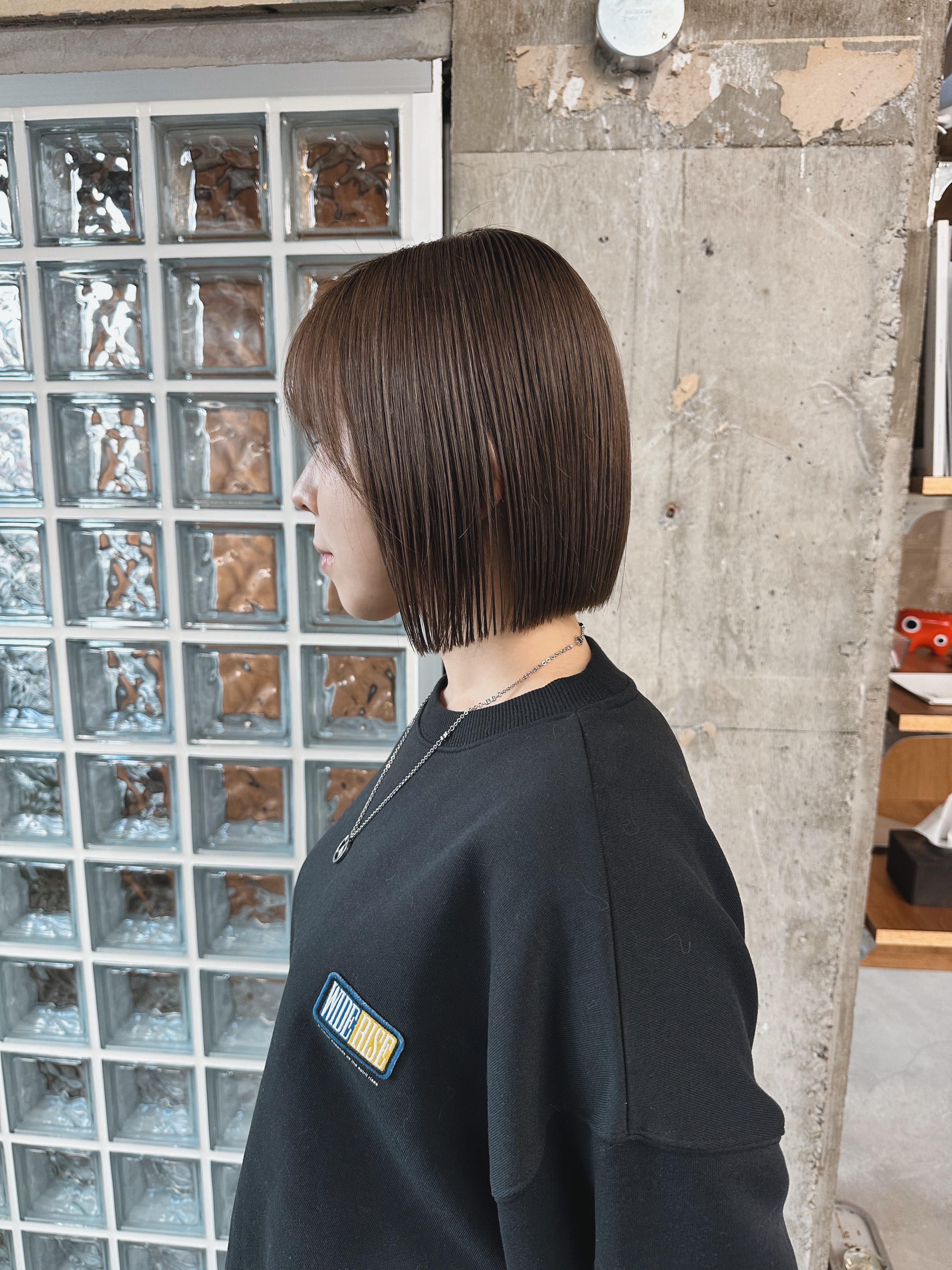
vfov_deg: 71.6
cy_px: 635
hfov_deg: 56.8
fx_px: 880
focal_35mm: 24
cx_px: 476
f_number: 1.78
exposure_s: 1/60
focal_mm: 6.86
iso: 160
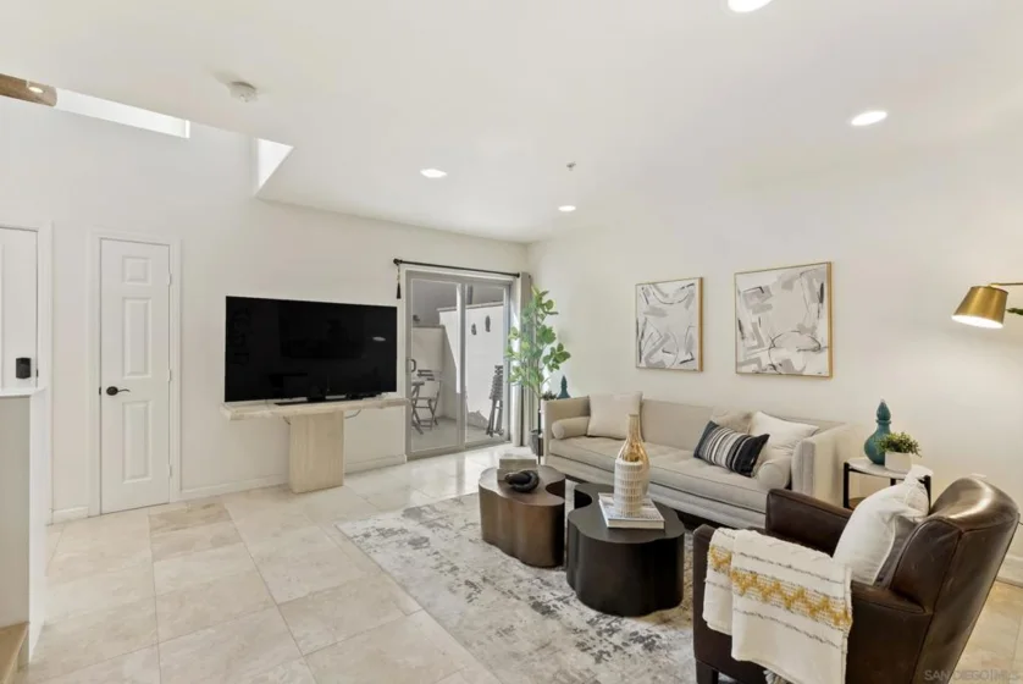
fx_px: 455
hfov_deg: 96.7
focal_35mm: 16
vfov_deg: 73.8
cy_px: 342
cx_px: 512
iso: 500
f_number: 8
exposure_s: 1/20
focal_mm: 16
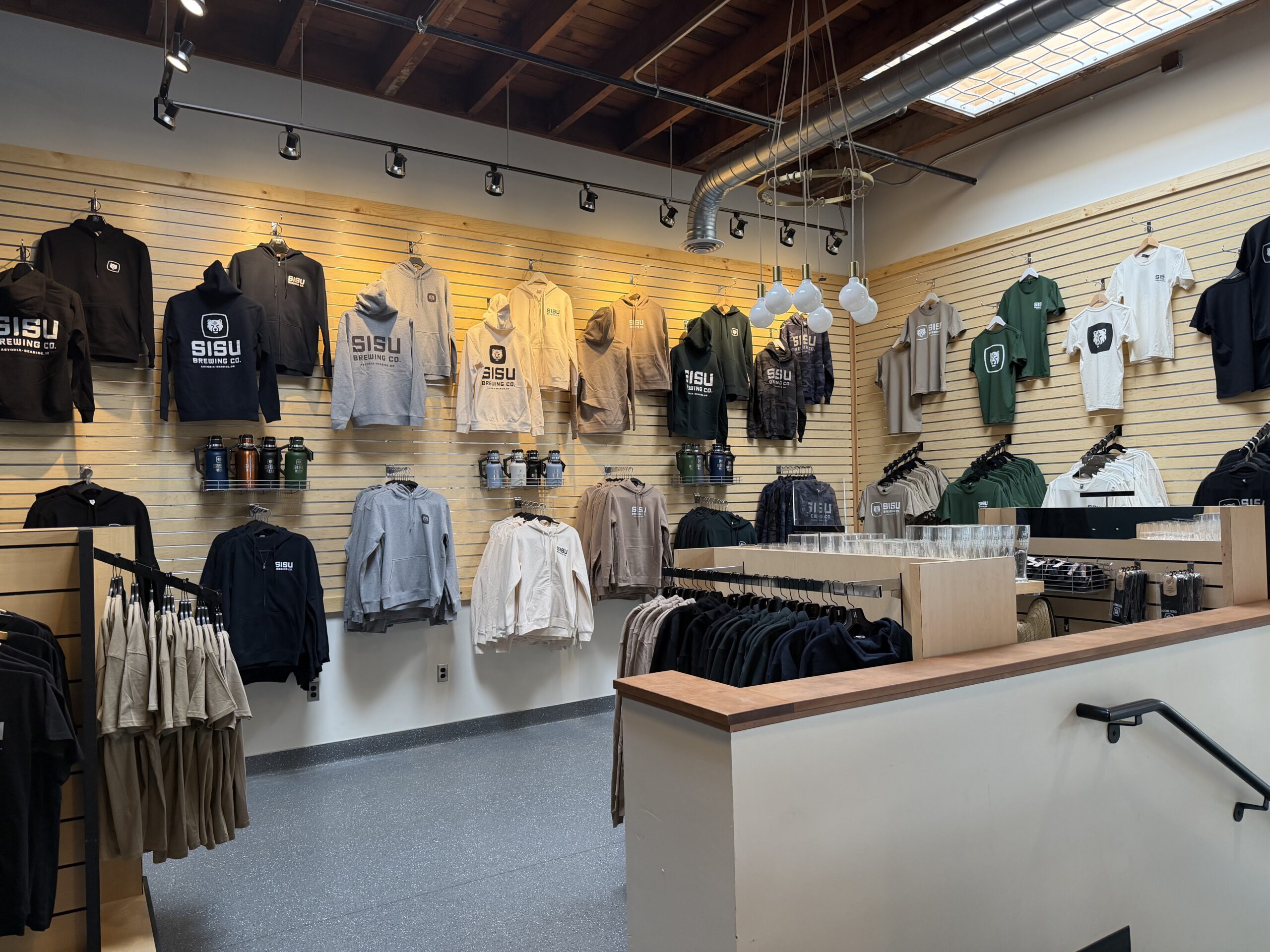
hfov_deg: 71.6
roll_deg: +0.7
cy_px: 476
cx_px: 635
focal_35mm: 24
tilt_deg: +1.3
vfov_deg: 56.8
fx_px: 881
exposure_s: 1/120
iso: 200
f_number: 1.78
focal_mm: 6.76
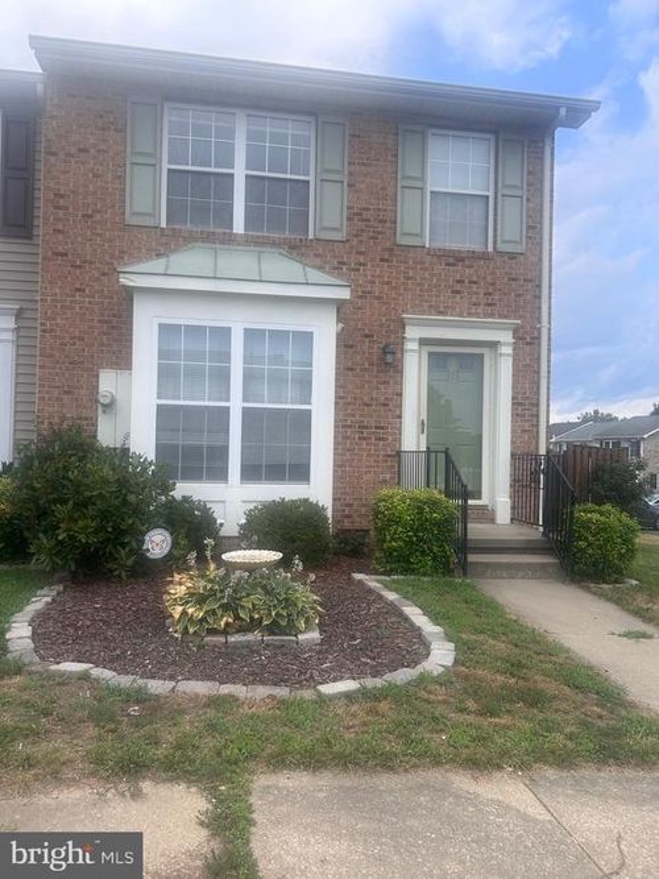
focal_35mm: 26
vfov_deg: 67.3
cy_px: 440
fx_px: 660
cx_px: 330
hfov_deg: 53.0
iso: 50
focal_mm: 5.7
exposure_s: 1/1838
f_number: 1.5
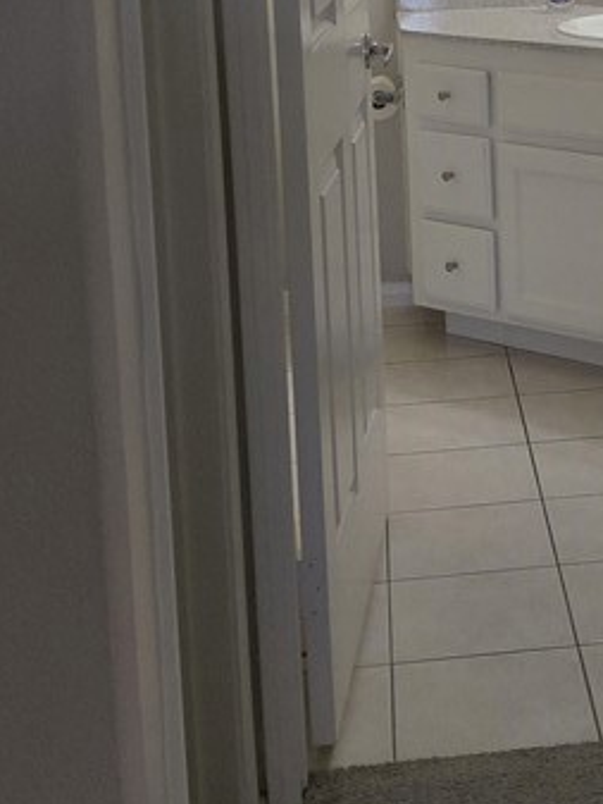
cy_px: 91
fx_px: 1764
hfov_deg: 18.7
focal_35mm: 76
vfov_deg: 24.9
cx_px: 660
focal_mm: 4.69
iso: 250
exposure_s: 1/120
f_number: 1.8
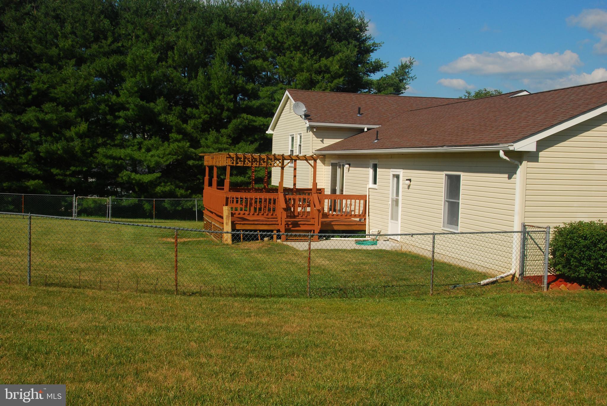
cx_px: 304
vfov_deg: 33.1
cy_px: 203
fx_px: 684
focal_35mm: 40
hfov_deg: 47.9
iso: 200
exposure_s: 1/250
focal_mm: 27
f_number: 16
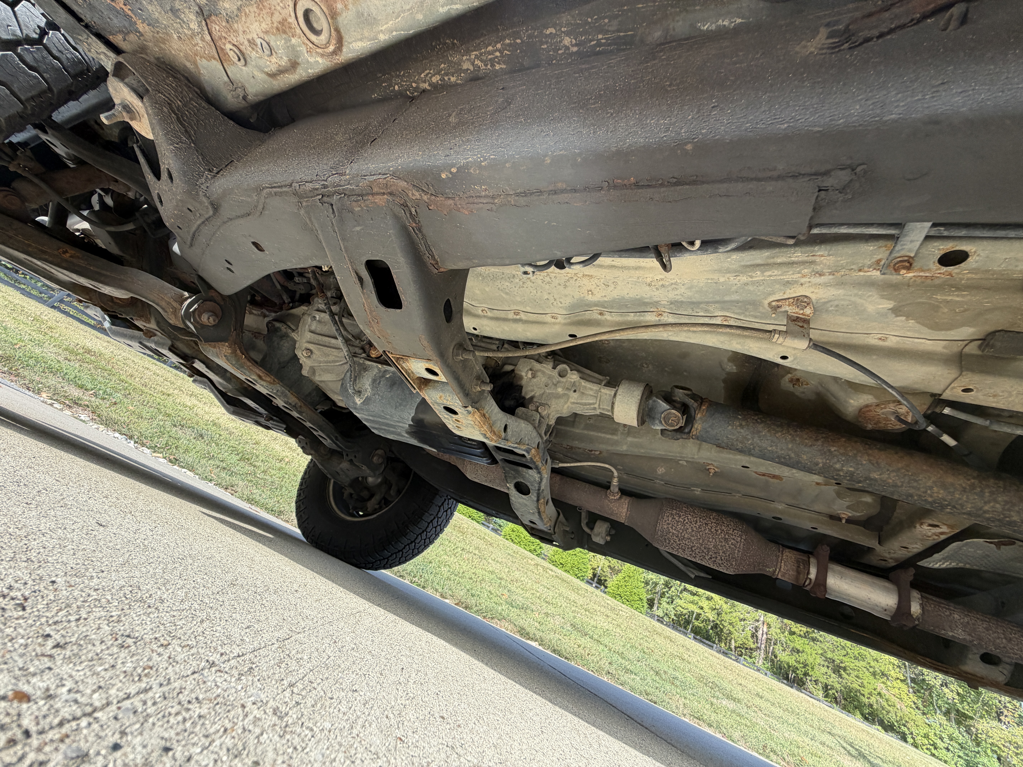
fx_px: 414
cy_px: 384
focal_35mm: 14
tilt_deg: +26.2
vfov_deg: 85.7
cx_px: 512
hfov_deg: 102.1
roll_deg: -25.6
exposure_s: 1/233
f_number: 2.2
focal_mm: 2.22
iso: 40
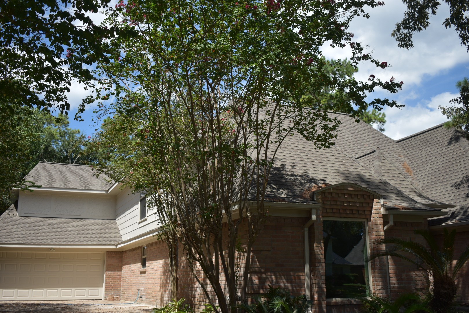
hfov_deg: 51.3
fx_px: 489
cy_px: 156
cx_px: 234
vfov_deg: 35.5
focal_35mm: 38
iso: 100
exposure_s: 1/640
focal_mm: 25
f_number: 4
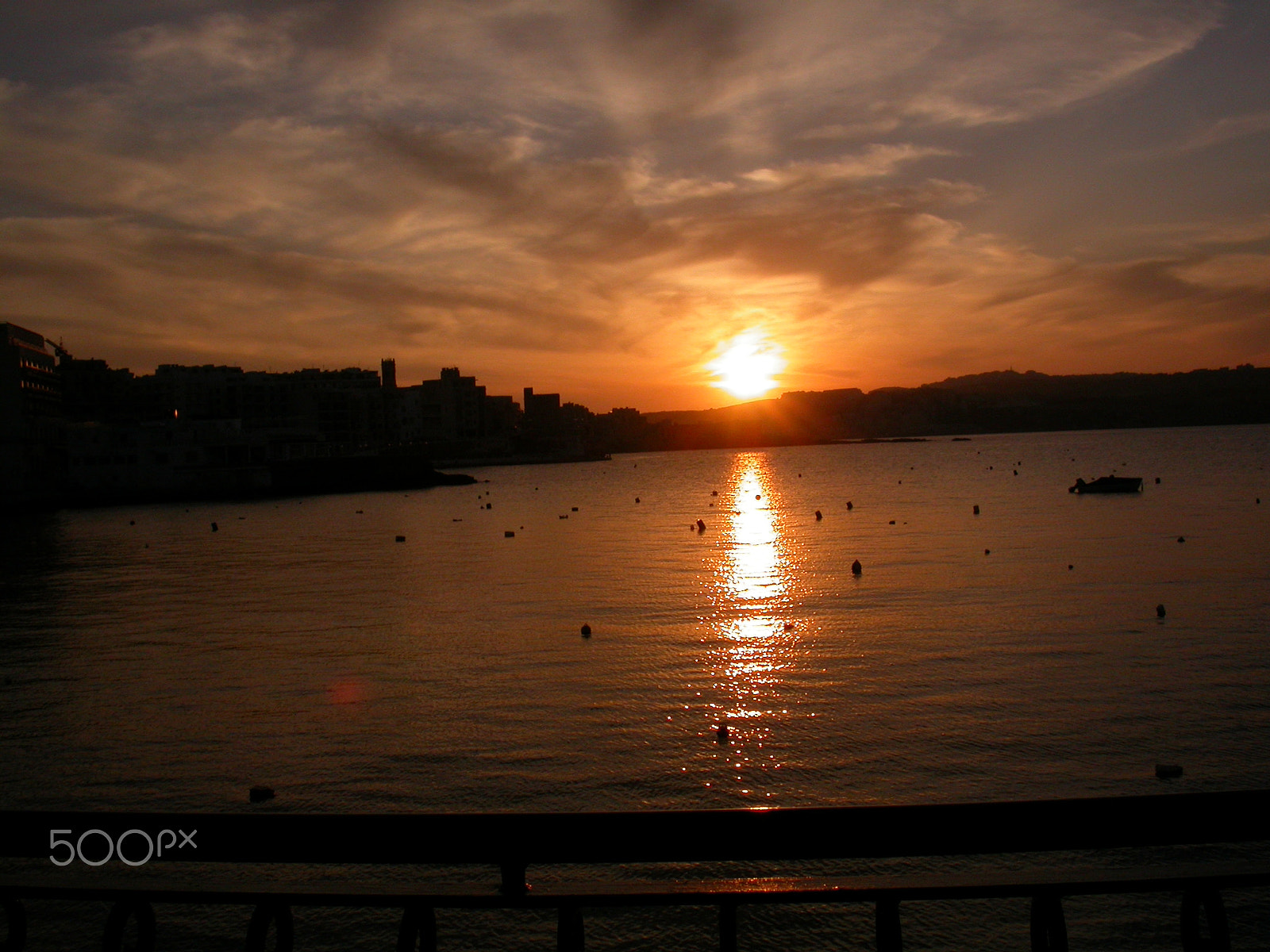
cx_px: 635
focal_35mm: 38
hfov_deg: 49.0
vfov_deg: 37.7
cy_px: 476
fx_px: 1394
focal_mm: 7.85
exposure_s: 1/722
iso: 100
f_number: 7.5
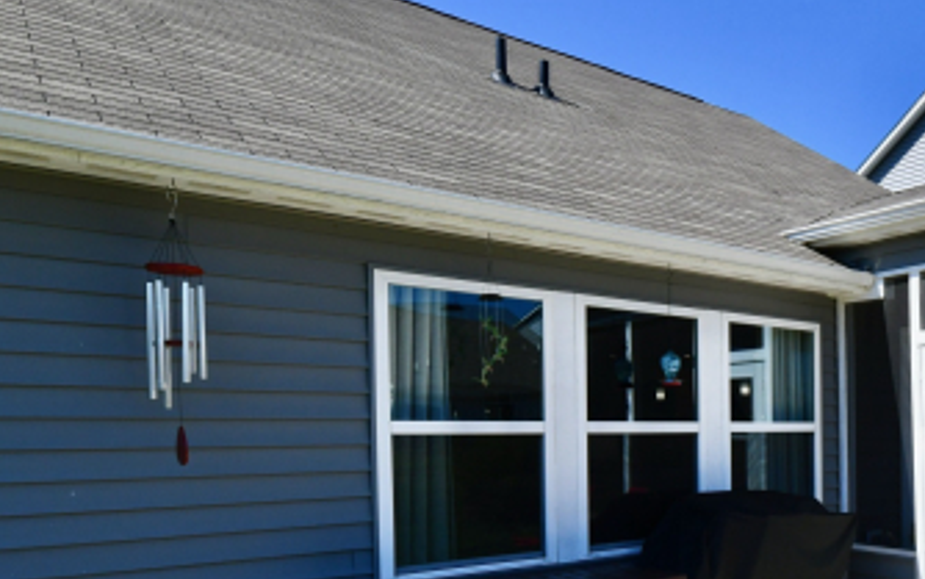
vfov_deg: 38.2
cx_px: 889
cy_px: 452
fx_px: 807
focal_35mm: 32
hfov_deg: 50.3
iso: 640
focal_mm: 14
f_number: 13
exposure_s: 1/640
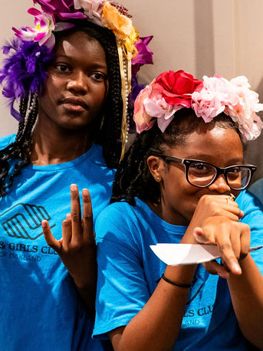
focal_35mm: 58
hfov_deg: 25.0
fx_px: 588
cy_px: 170
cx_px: 185
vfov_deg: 33.2
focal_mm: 24
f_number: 2.8
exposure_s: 1/100
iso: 1600
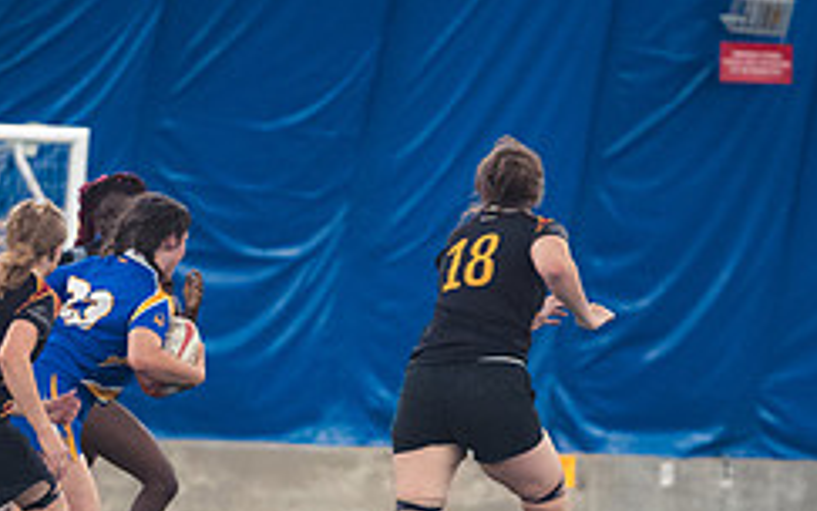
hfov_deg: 2.9
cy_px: 565
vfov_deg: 1.8
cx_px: 134
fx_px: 16258
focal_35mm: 730
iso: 4000
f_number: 2.8
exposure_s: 1/320
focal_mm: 200
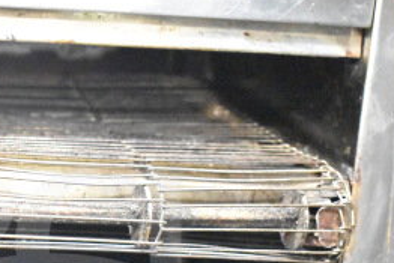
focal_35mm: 101
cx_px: 51
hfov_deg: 19.8
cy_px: 285
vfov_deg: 13.3
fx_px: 1108
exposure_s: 1/40
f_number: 4.2
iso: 25600
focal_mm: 29
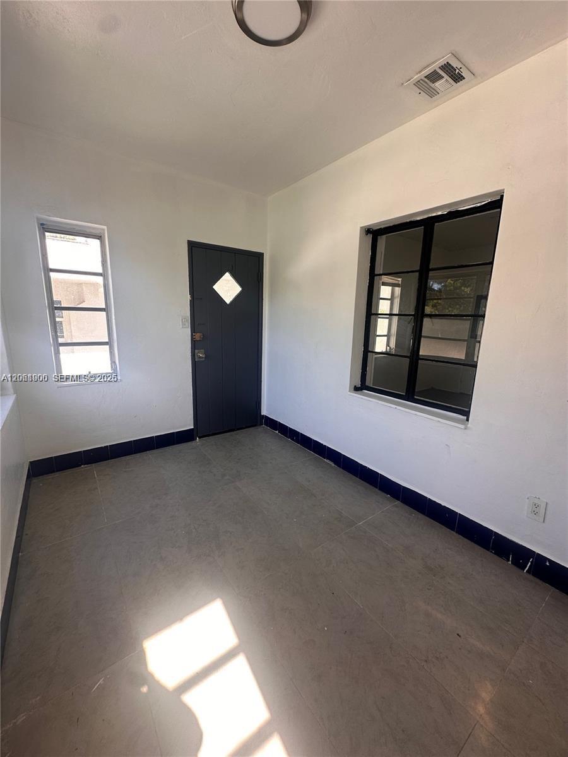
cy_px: 378
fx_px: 306
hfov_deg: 85.7
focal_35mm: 14
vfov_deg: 102.1
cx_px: 284
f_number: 2.2
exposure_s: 1/99
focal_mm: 2.22
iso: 64
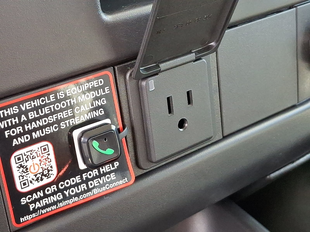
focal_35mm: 25
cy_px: 116
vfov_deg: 54.9
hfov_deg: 69.4
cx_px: 155
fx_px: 224
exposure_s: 1/120
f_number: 1.8
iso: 176
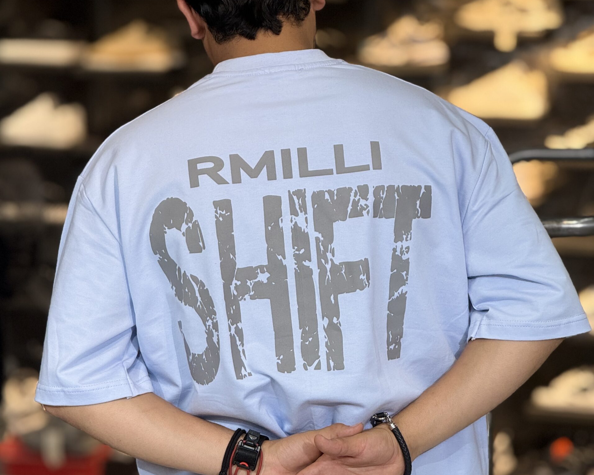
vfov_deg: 9.8
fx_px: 2760
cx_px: 298
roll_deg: -1.5
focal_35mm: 157
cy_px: 270
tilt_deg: -6.4
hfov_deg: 12.3
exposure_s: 1/100
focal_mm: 15.66
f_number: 2.8
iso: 80
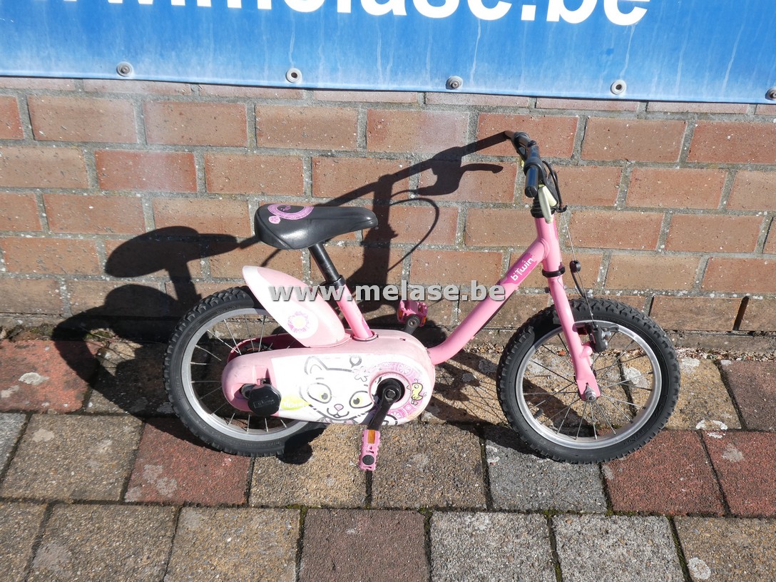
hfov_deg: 46.8
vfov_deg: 36.0
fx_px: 897
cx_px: 388
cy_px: 291
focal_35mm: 40
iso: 80
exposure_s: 1/640
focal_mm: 7.2
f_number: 3.8
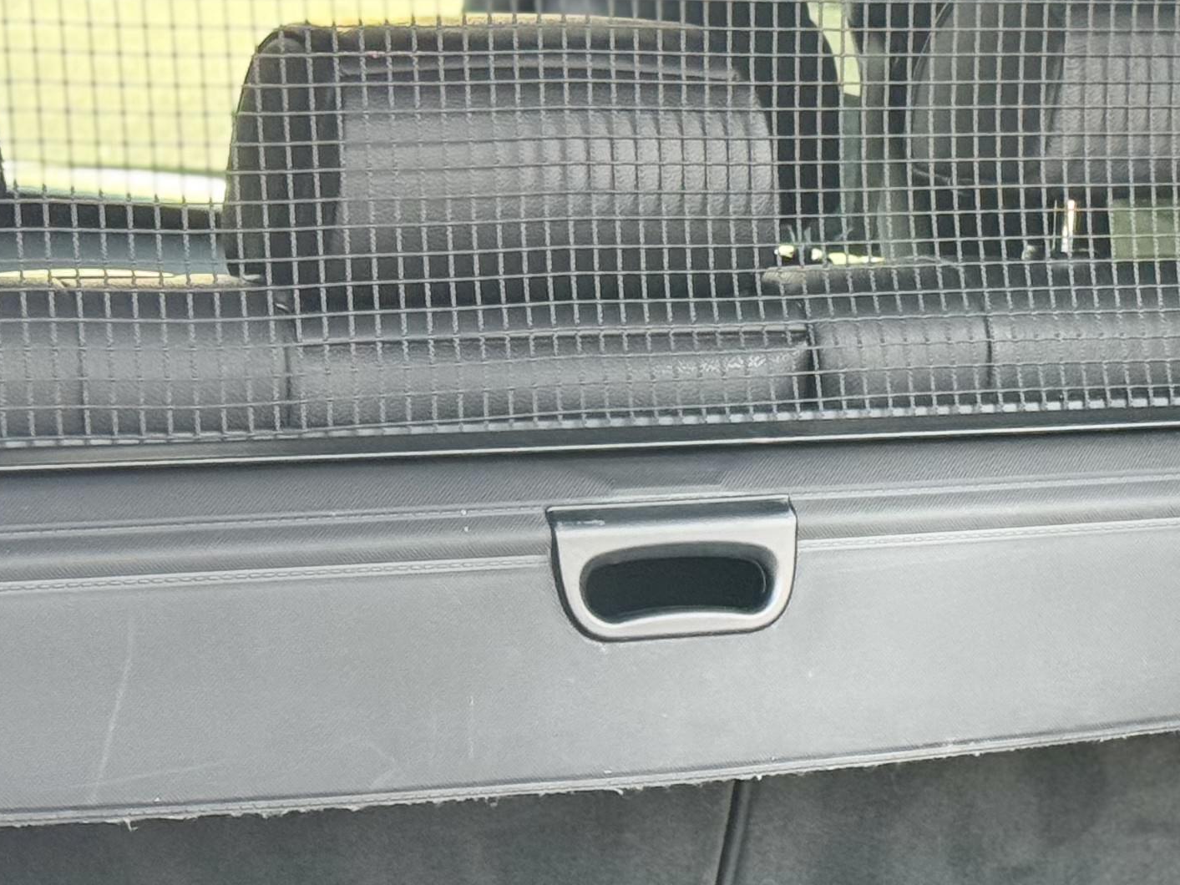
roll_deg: -1.0
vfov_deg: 10.7
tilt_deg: -11.5
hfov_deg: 13.9
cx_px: 1527
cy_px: 852
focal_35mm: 137
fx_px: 4670
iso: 100
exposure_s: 1/119
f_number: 1.78
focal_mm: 6.76
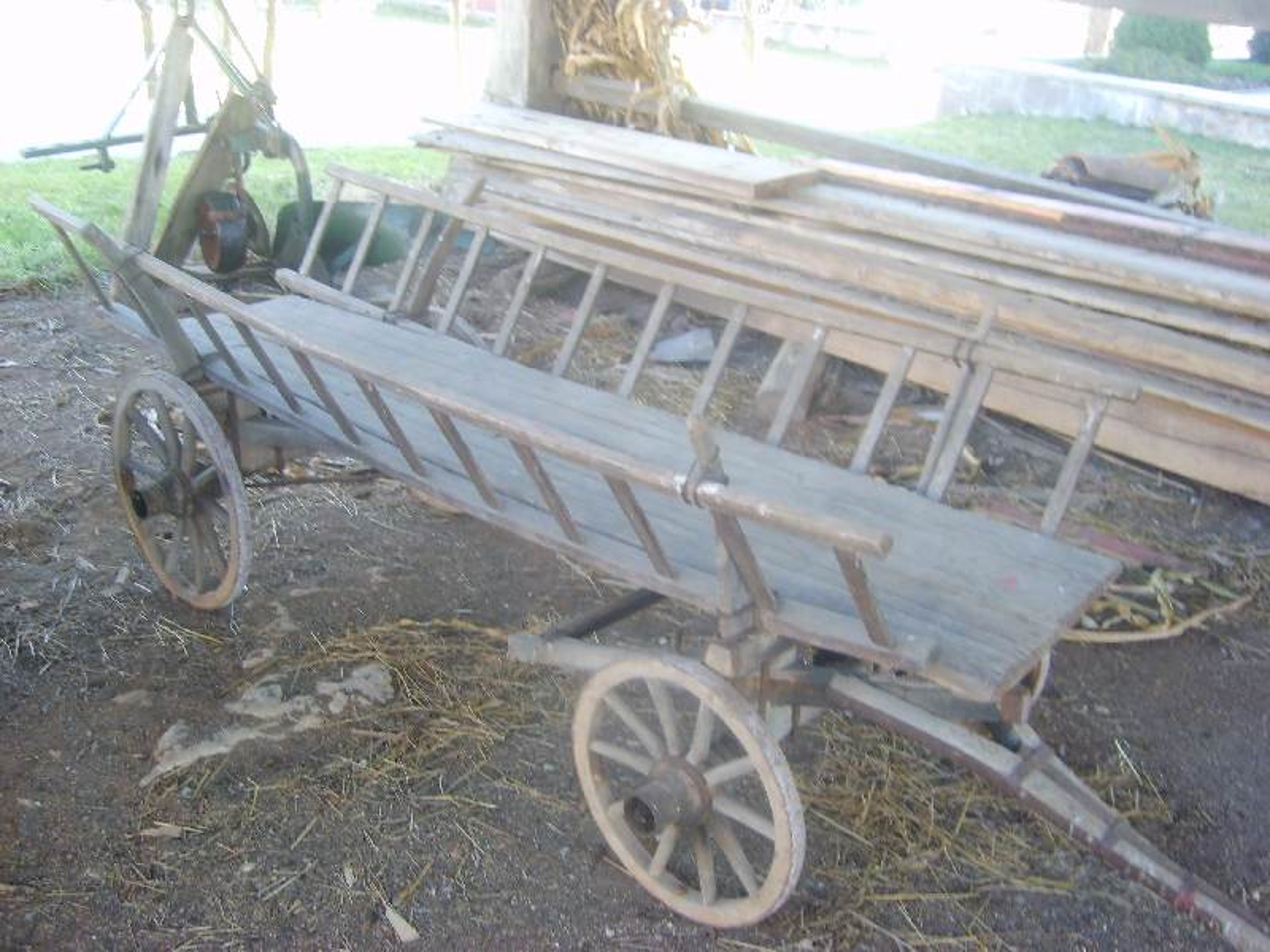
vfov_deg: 40.7
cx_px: 635
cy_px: 476
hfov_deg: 52.6
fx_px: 1284
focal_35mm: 35
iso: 133
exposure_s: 1/30
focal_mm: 5.8
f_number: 2.8
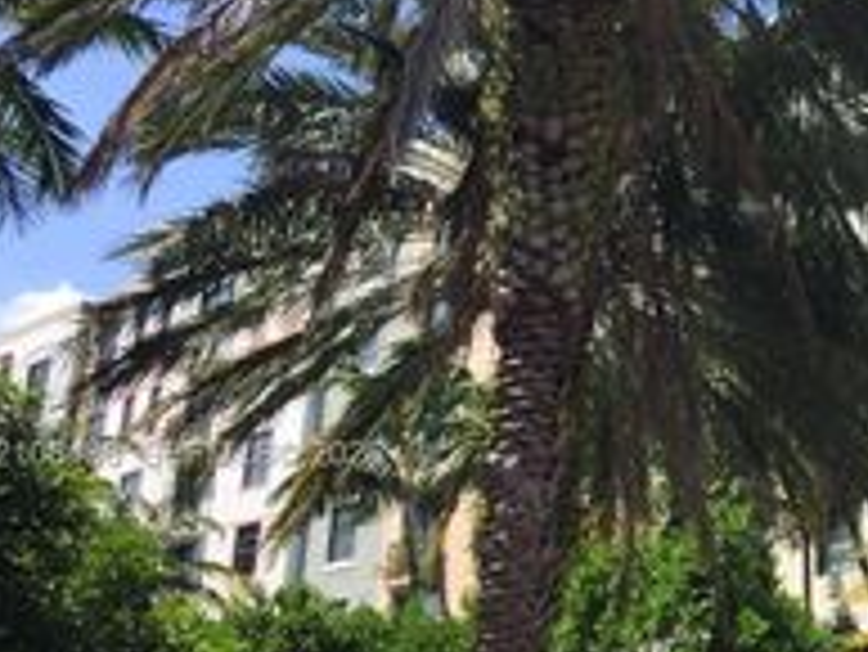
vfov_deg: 19.6
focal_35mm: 75
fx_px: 1882
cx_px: 1070
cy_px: 456
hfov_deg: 23.5
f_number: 2.2
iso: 32
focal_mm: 4.15
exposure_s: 1/1068
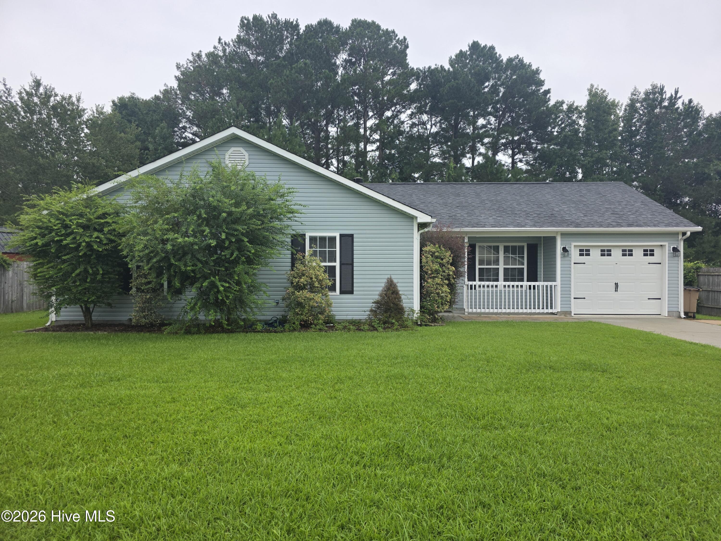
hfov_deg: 73.9
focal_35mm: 23
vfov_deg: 58.9
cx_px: 360
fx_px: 479
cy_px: 270
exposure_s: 1/1636
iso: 80
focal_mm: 6.3
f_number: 1.7
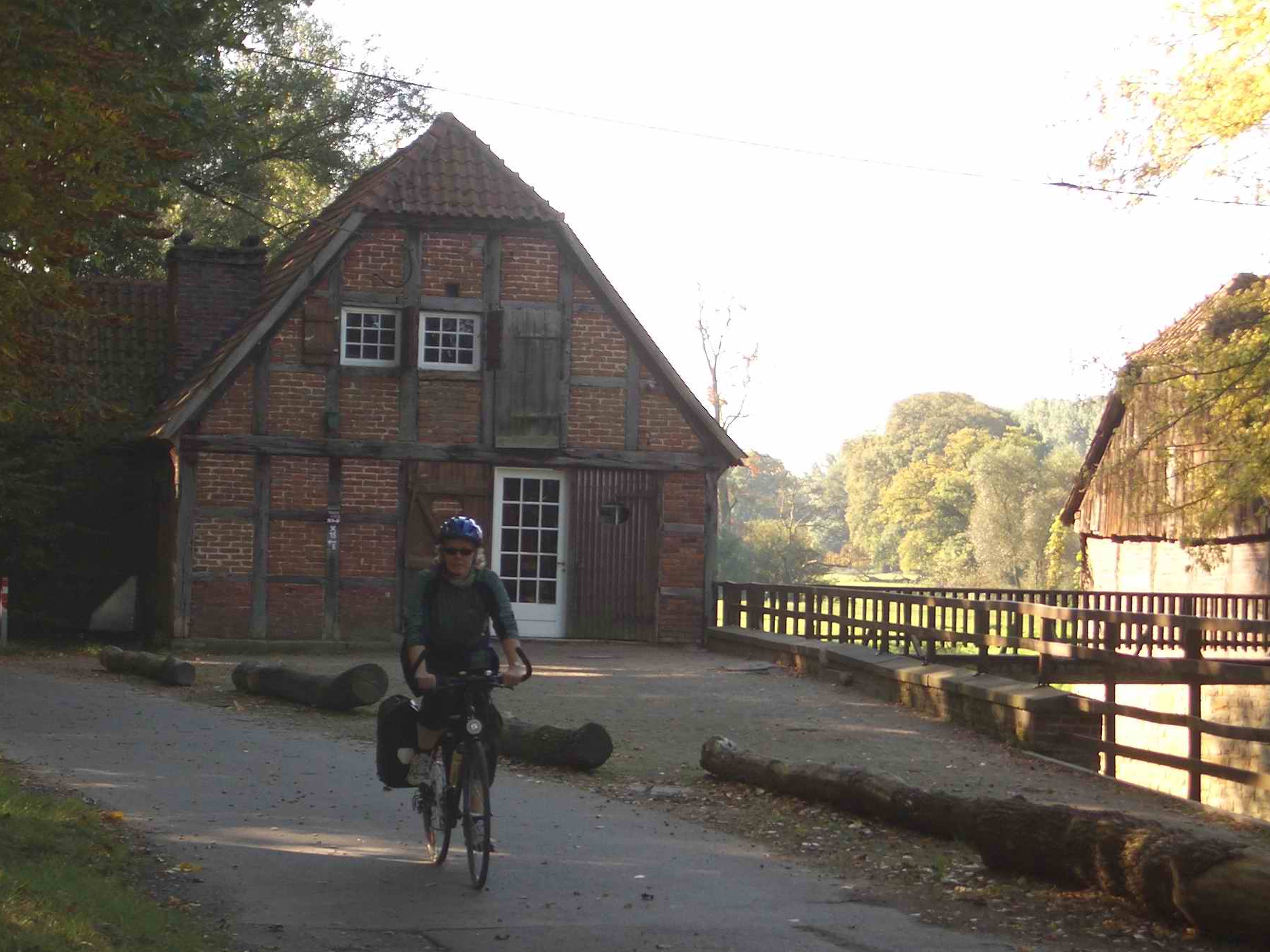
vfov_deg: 17.4
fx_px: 3118
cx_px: 601
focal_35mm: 85
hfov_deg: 23.0
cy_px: 536
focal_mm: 12.2
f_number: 3.9
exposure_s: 1/100
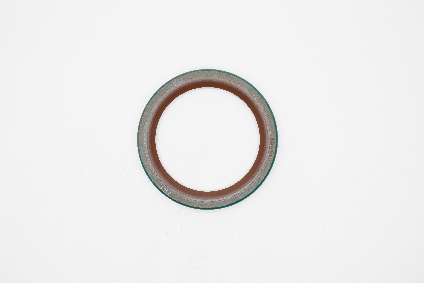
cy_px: 143
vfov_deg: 25.3
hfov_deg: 37.2
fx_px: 630
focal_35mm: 54
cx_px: 209
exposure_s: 1/60
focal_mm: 35
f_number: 11
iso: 500
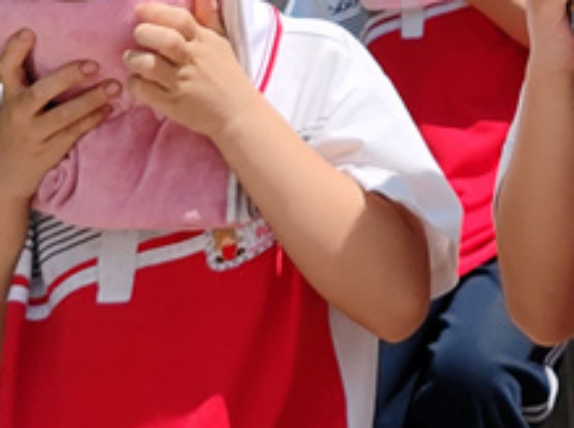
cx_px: 757
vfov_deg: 11.5
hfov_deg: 15.3
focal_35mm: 123
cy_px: -197
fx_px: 2035
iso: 50
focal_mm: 6.12
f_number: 1.9
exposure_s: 1/860
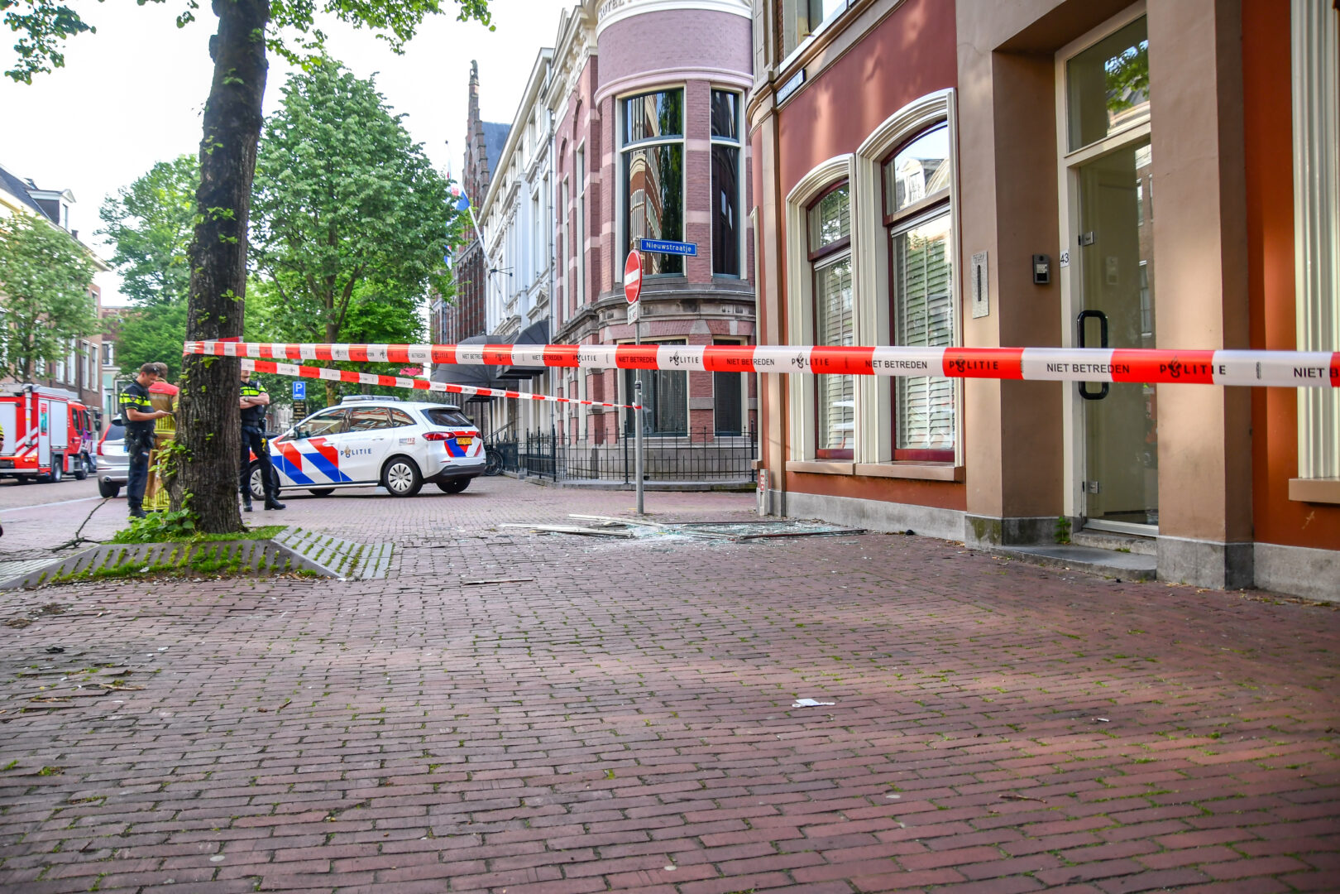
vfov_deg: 47.9
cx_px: 670
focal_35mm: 27
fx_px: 1005
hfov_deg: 67.4
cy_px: 447
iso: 400
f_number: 4
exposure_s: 1/250
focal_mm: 18
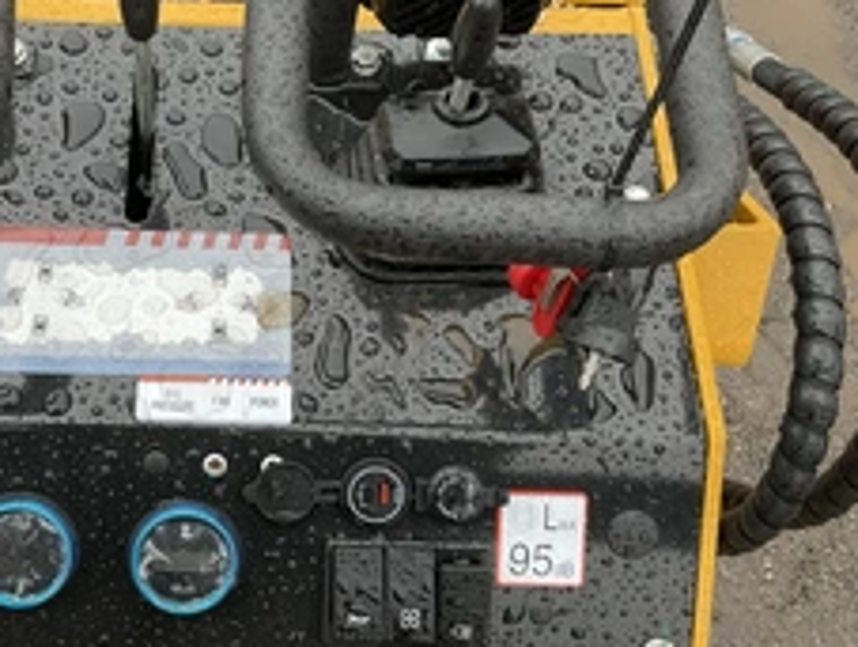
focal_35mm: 51
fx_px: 1266
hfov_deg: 36.7
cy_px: 344
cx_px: 231
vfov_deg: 28.6
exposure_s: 1/122
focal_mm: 3
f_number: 1.8
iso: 25
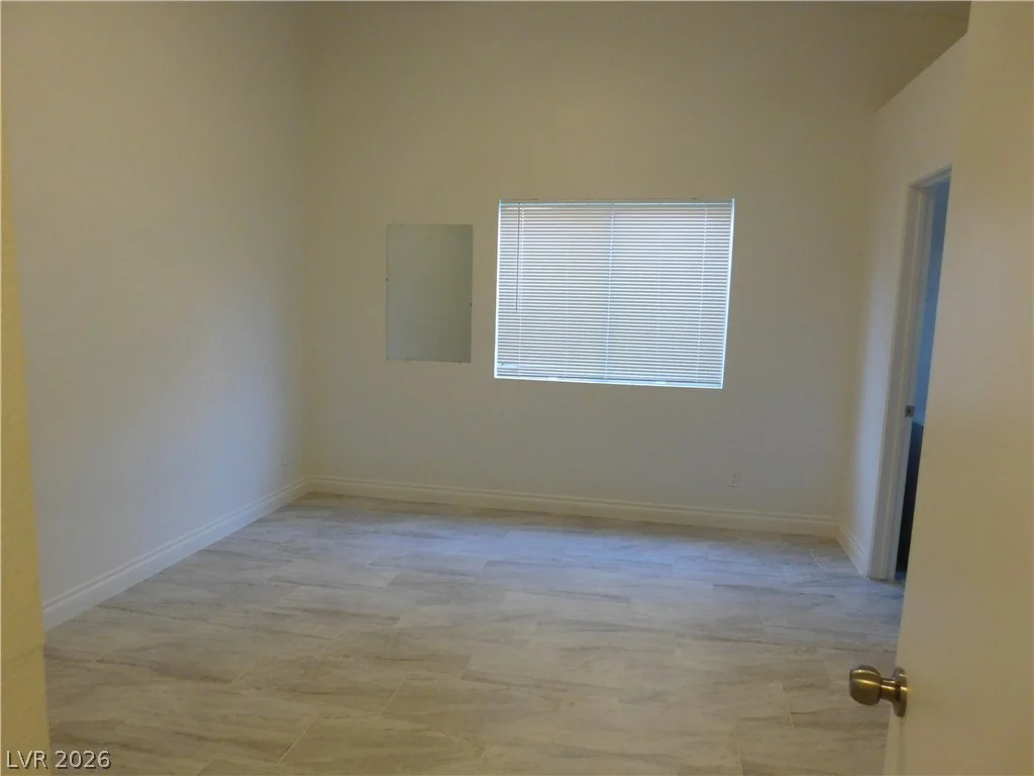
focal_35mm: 23
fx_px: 687
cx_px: 517
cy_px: 388
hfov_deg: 73.9
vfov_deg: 58.9
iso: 320
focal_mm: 4
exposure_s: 1/30
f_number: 3
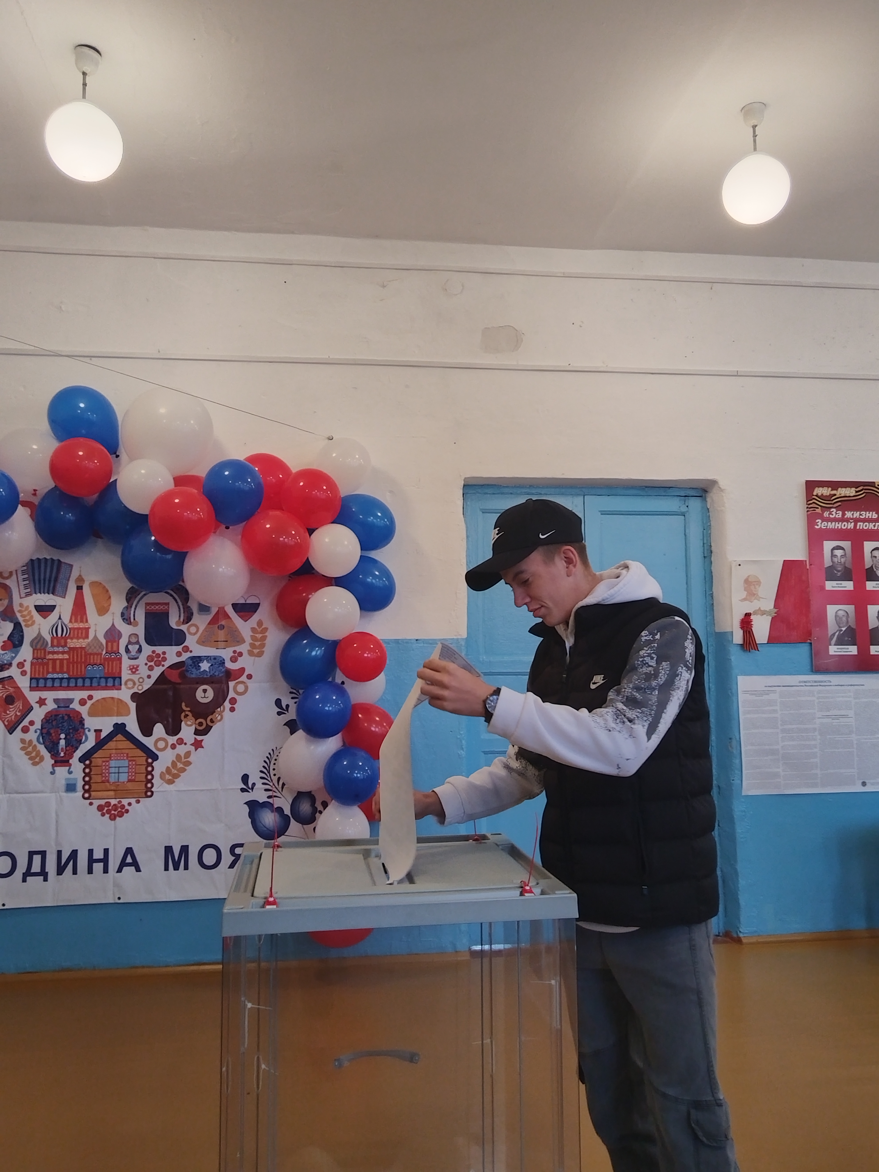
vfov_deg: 67.3
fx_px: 880
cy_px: 586
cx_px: 440
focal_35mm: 26
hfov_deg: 53.1
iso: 1240
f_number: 1.9
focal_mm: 4.95
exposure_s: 1/33.3
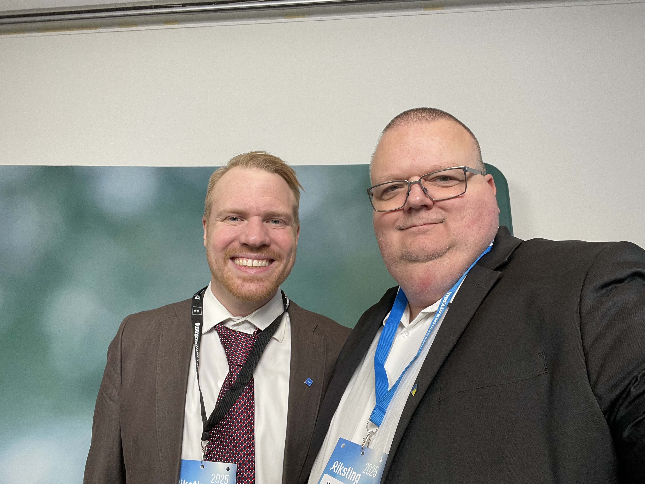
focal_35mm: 23
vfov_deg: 58.9
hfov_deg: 73.9
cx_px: 322
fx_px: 429
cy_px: 242
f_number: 2.2
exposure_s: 1/50
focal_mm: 2.71
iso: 50
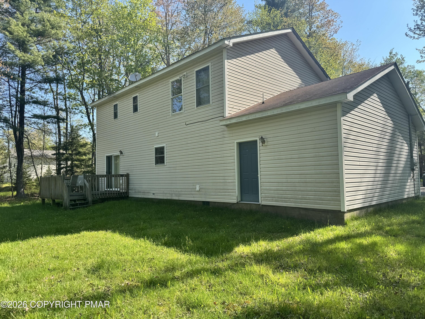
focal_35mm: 24
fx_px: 295
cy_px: 160
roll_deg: +1.3
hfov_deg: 71.6
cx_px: 212
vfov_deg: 56.8
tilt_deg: +3.3
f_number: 1.78
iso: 80
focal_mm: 6.76
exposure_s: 1/1366
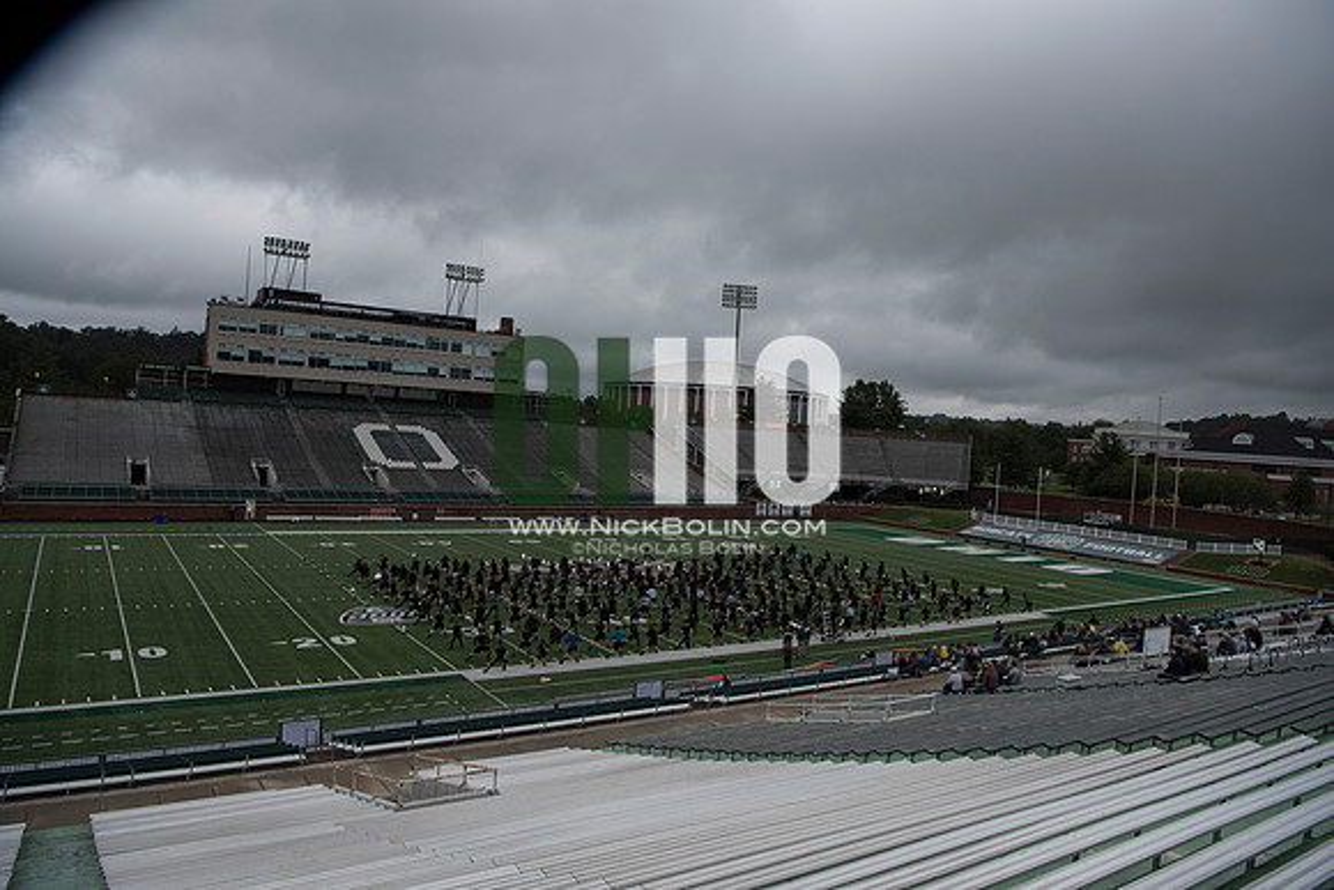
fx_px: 889
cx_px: 667
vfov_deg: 53.2
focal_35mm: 24
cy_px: 445
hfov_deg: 73.7
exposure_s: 1/3200
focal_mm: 24
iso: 640
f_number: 5.6
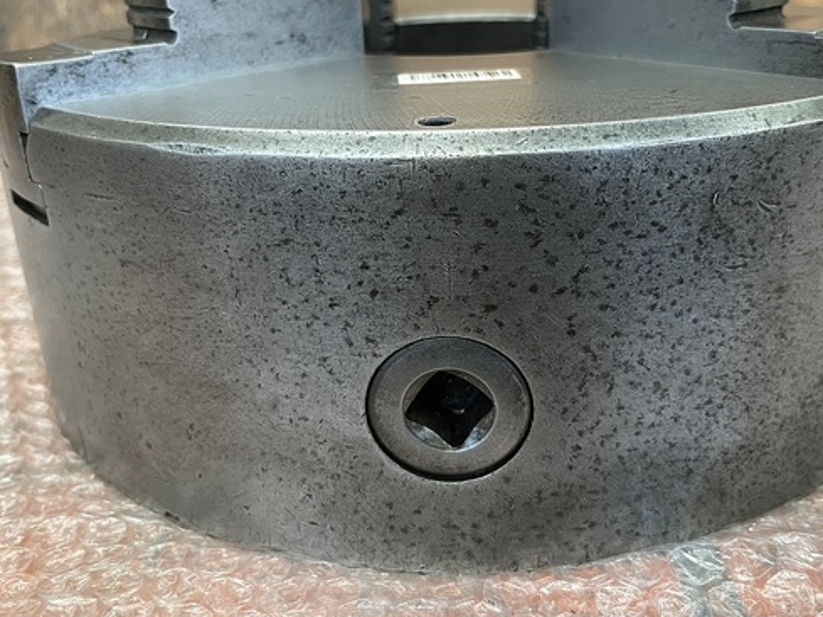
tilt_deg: -21.3
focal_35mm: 34
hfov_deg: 53.8
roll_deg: +2.9
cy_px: 234
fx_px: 809
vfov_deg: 41.5
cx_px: 456
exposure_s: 1/60
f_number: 1.6
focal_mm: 5.1
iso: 200
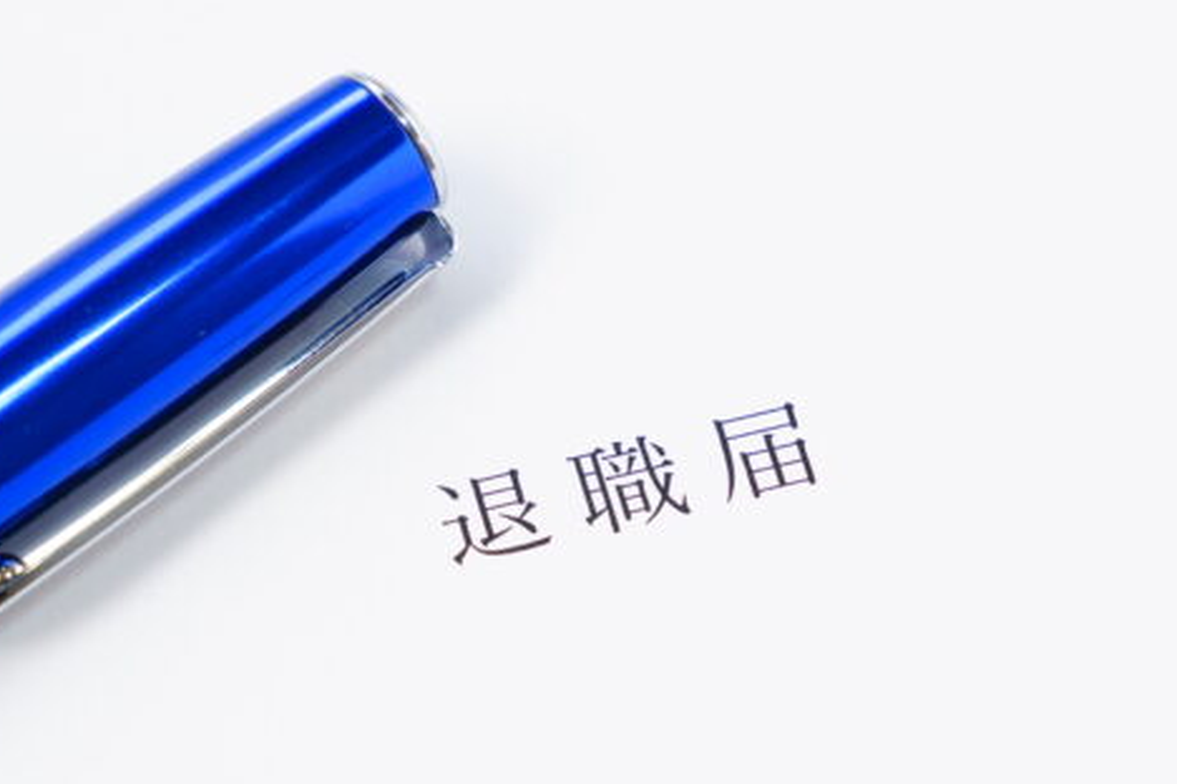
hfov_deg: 11.0
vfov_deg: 7.3
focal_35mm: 187
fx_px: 6113
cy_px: 596
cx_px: 606
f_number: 6.4
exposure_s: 1/80
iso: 400
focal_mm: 76.3
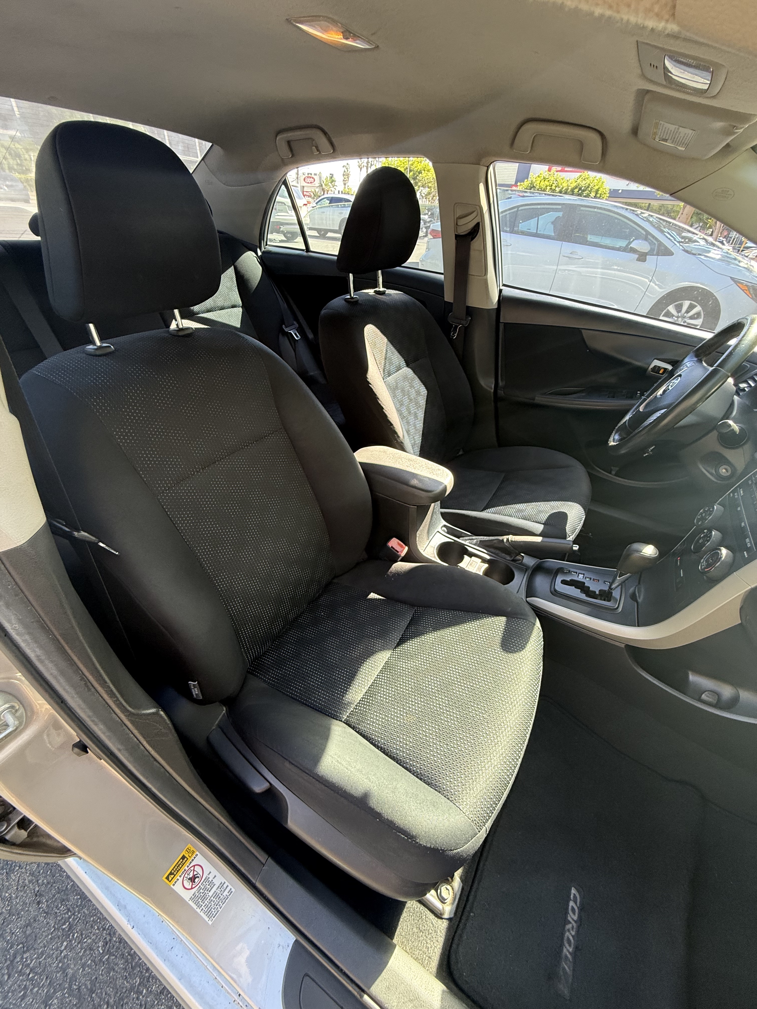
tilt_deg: -36.1
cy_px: 504
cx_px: 378
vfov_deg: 102.1
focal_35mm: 14
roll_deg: -4.0
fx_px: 408
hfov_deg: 85.7
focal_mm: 2.22
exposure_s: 1/99
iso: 125
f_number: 2.2
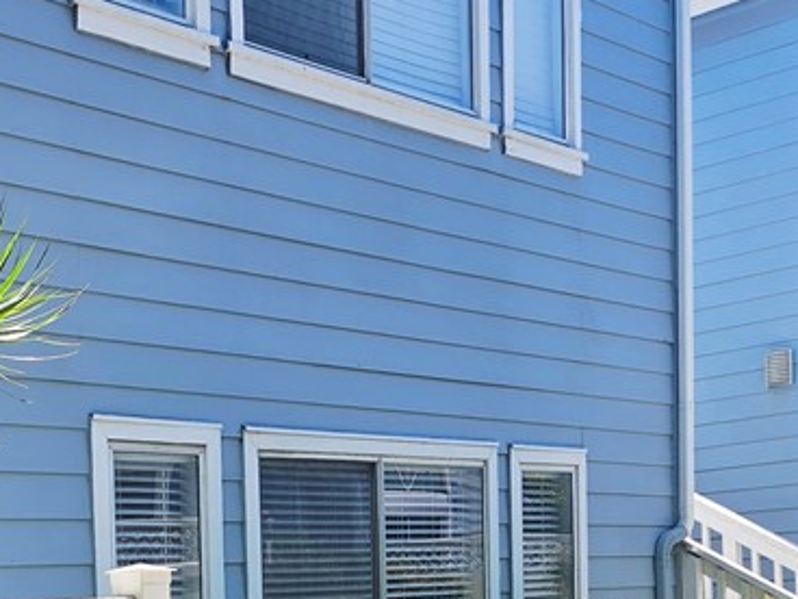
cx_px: -24
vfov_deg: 21.4
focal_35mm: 64
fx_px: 1475
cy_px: 714
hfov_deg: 28.2
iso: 25
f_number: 1.8
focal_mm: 5.4
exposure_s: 1/1000
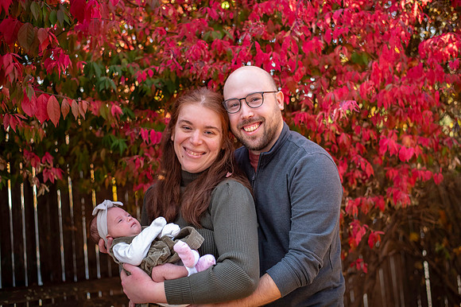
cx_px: 230
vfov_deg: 27.0
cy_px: 154
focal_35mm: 50
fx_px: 640
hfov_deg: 39.6
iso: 3200
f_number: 2.5
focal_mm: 50
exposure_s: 1/3200
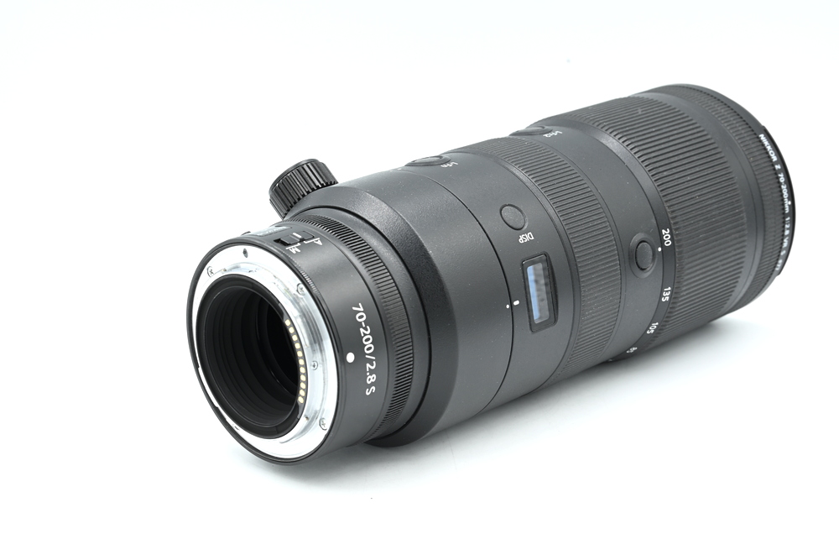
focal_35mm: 74
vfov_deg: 18.4
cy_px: 280
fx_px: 1725
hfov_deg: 27.3
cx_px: 420
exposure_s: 1/15
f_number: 14
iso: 200
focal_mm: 74
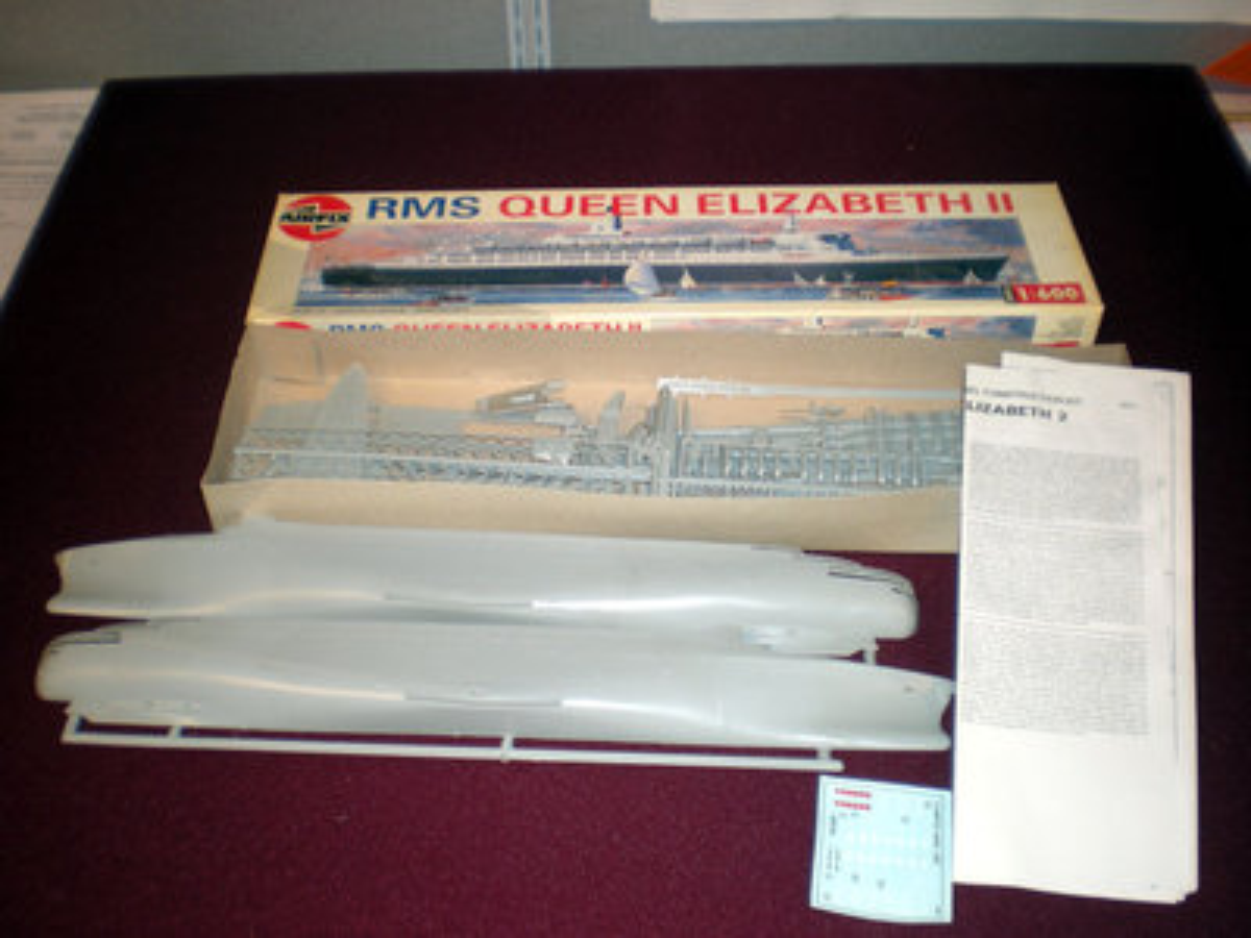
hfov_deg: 49.0
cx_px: 626
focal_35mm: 38
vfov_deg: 37.7
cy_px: 469
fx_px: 1373
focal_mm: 6.3
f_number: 3.1
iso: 64
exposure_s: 1/30
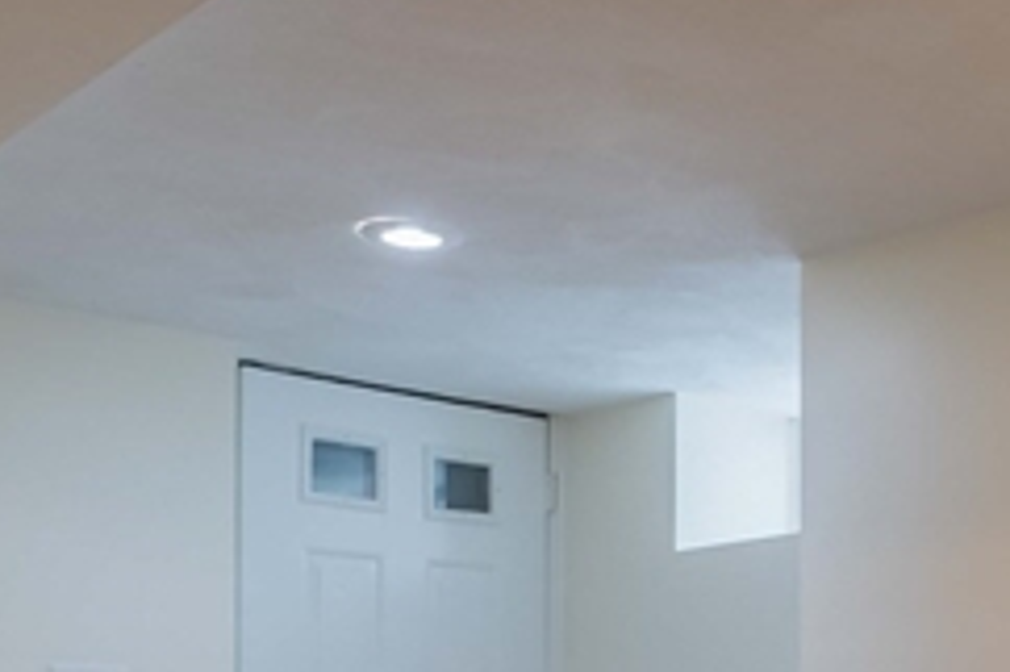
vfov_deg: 22.1
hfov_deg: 35.7
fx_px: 1542
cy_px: 870
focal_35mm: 55
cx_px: 718
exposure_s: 1/80
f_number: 7.1
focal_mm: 13
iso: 1250
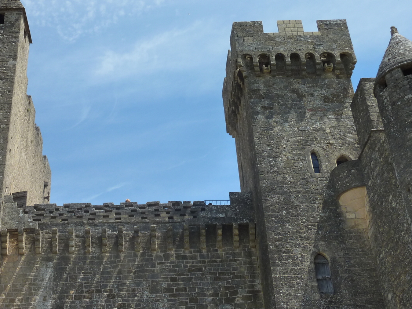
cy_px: 121
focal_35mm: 57
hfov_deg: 33.4
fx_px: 678
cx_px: 133
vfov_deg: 25.6
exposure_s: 1/500
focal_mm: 6.5
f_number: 4.5
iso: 125
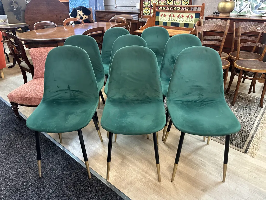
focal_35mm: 24
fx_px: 184
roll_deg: +0.4
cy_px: 100
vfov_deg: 56.8
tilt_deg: -28.1
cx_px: 133
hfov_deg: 71.6
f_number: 1.78
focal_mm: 6.86
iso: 400
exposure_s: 1/50
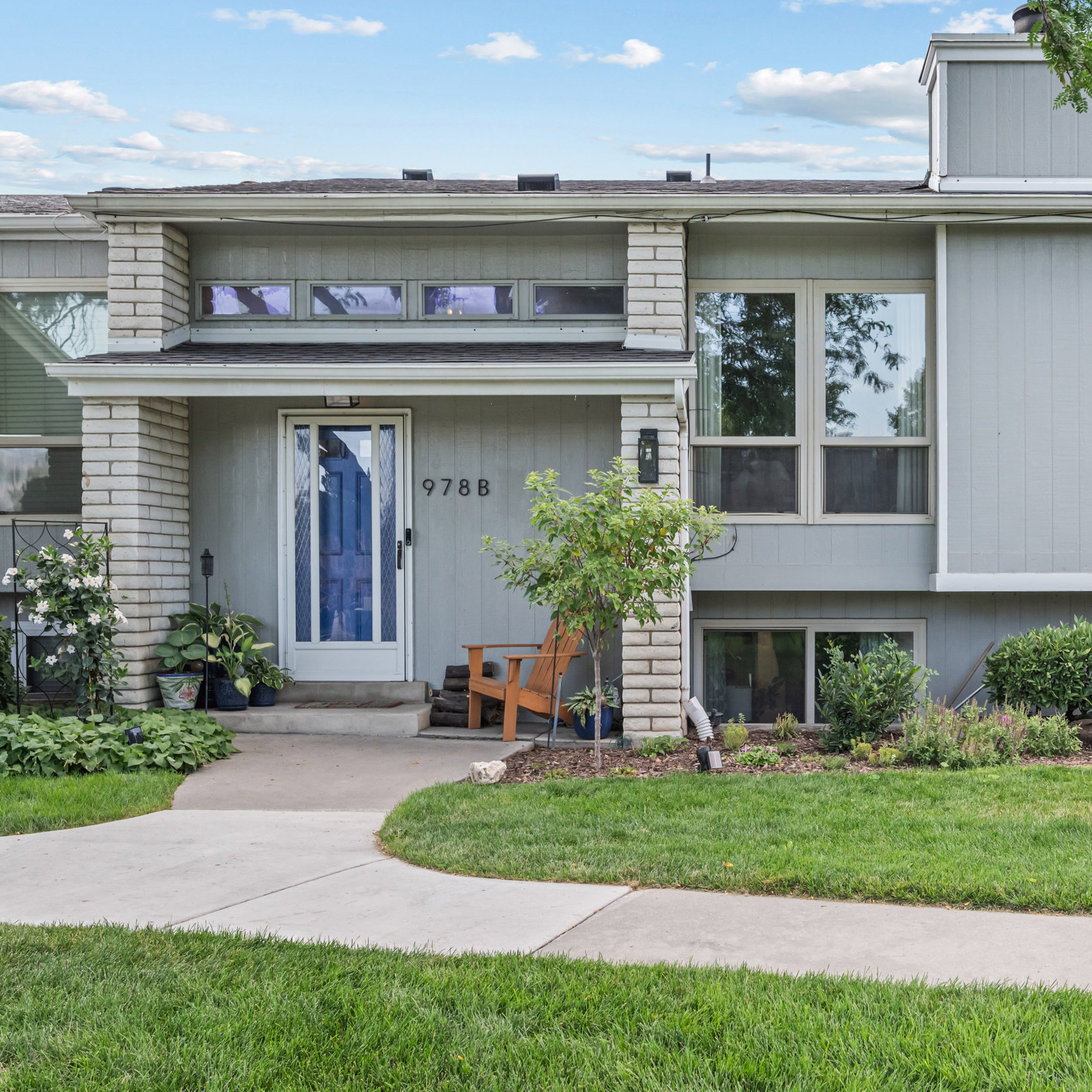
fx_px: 1392
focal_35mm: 39
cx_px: 763
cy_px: 553
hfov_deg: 42.0
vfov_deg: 42.8
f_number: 8
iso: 800
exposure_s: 1/250
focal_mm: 30
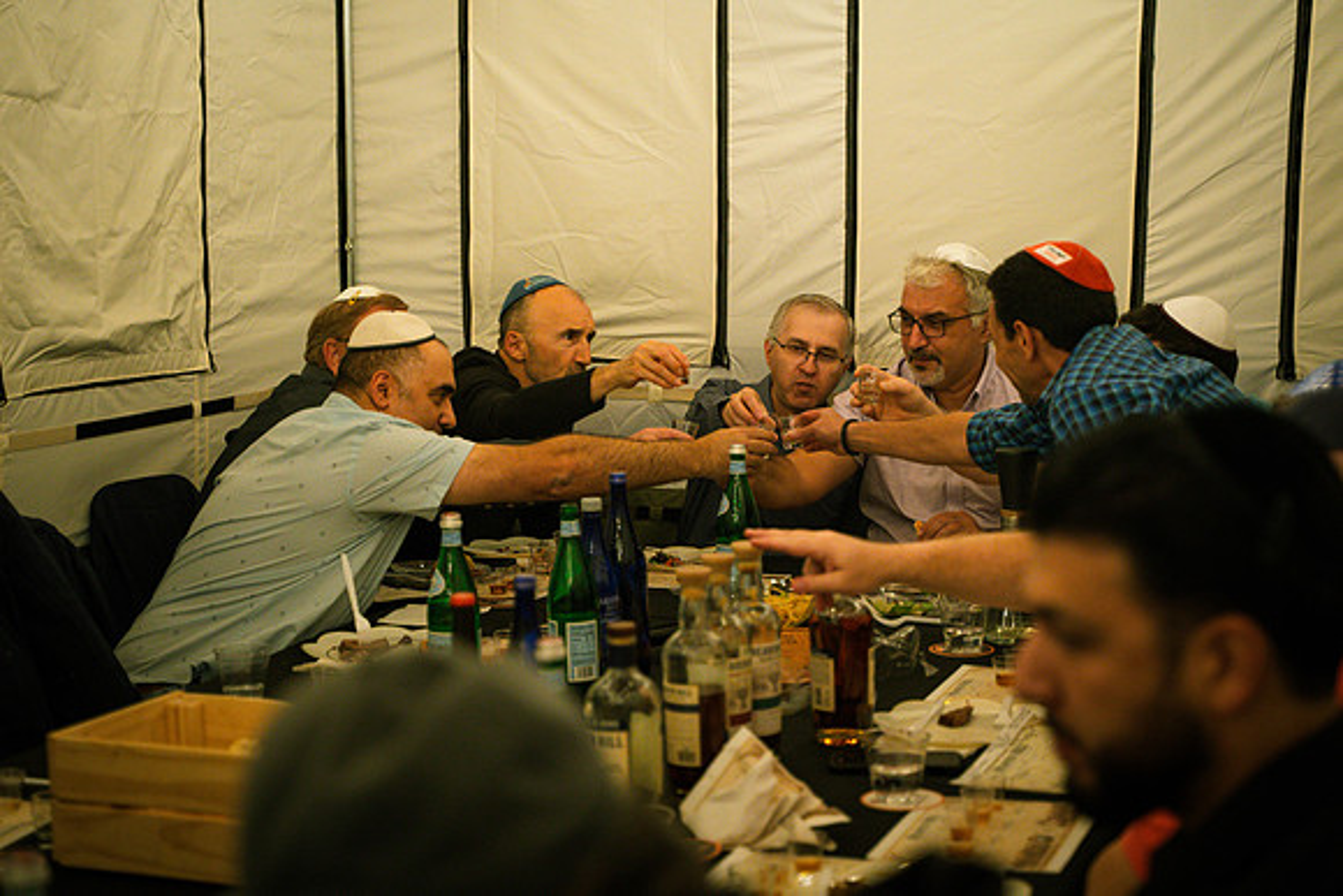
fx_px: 2314
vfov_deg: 21.9
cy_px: 448
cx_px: 672
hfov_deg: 32.4
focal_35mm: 62
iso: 1250
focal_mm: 60
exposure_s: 1/160
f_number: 3.2
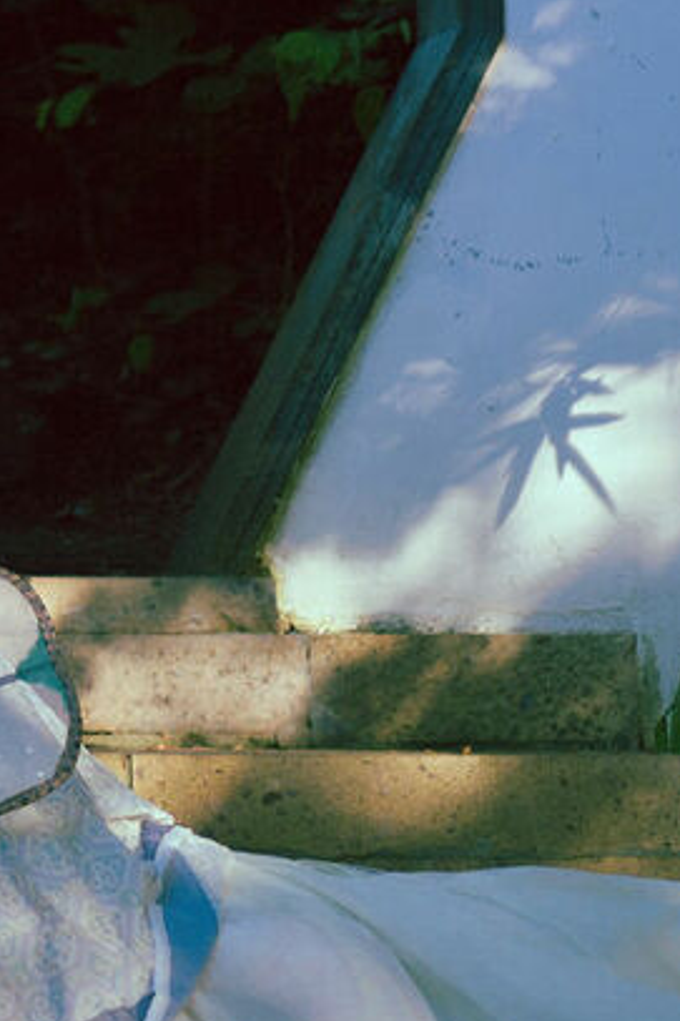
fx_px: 9329
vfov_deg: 6.2
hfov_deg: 4.2
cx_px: -314
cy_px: -601
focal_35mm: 329
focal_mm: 85
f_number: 1.8
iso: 160
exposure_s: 1/500
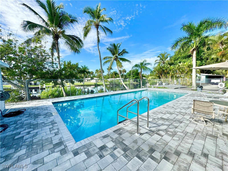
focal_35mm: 14
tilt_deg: -4.5
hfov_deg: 102.1
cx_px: 114
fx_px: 92
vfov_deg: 85.7
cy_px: 86
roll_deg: +0.0
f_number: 2.2
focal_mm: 2.22
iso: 40
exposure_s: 1/1277
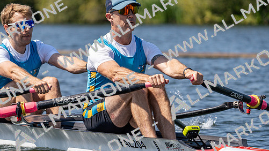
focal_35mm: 325
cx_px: 123
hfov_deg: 6.6
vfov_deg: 3.7
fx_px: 2319
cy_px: 70
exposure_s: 1/2000
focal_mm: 268
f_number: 5.6
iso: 250
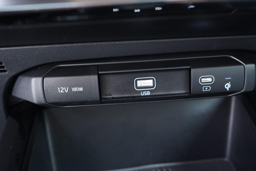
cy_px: 85
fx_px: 263
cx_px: 131
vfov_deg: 35.9
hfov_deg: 51.9
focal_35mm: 37
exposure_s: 1/40
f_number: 2.8
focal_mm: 24
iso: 4000
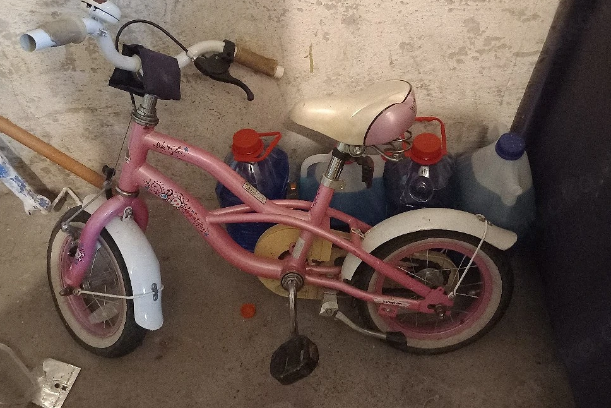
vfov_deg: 45.0
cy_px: 195
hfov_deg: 63.6
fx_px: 492
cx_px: 296
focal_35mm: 29
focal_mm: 4
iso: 1600
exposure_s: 1/11.1
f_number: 1.8
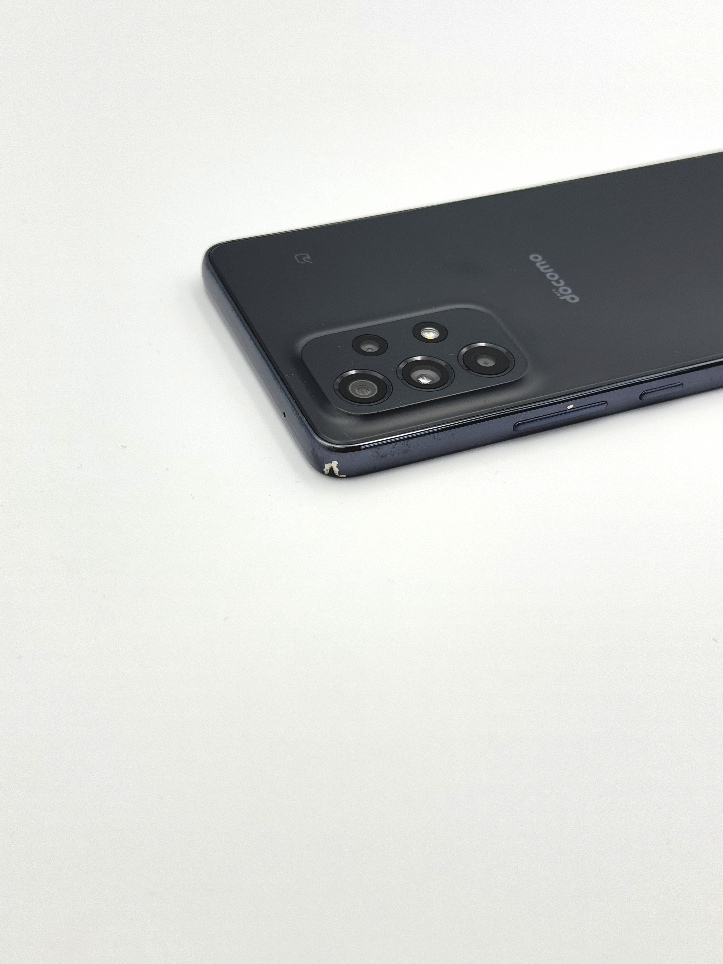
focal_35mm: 48
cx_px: 362
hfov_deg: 30.3
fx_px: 1337
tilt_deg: -42.0
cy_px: 482
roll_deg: -5.9
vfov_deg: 39.7
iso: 64
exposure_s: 1/414
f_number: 1.78
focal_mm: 6.76
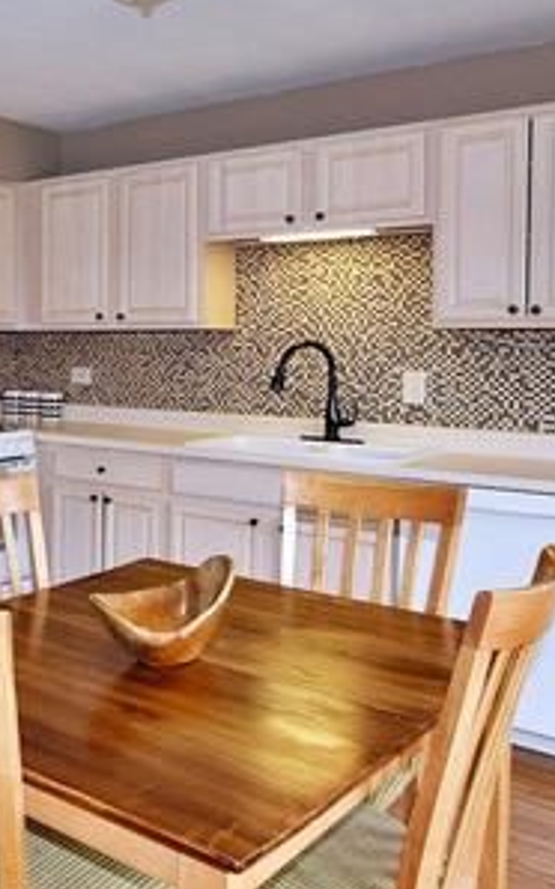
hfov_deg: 30.3
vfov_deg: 53.6
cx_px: -101
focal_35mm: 36
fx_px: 874
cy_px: 368
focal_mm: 11
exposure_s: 1/100
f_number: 5.6
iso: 800
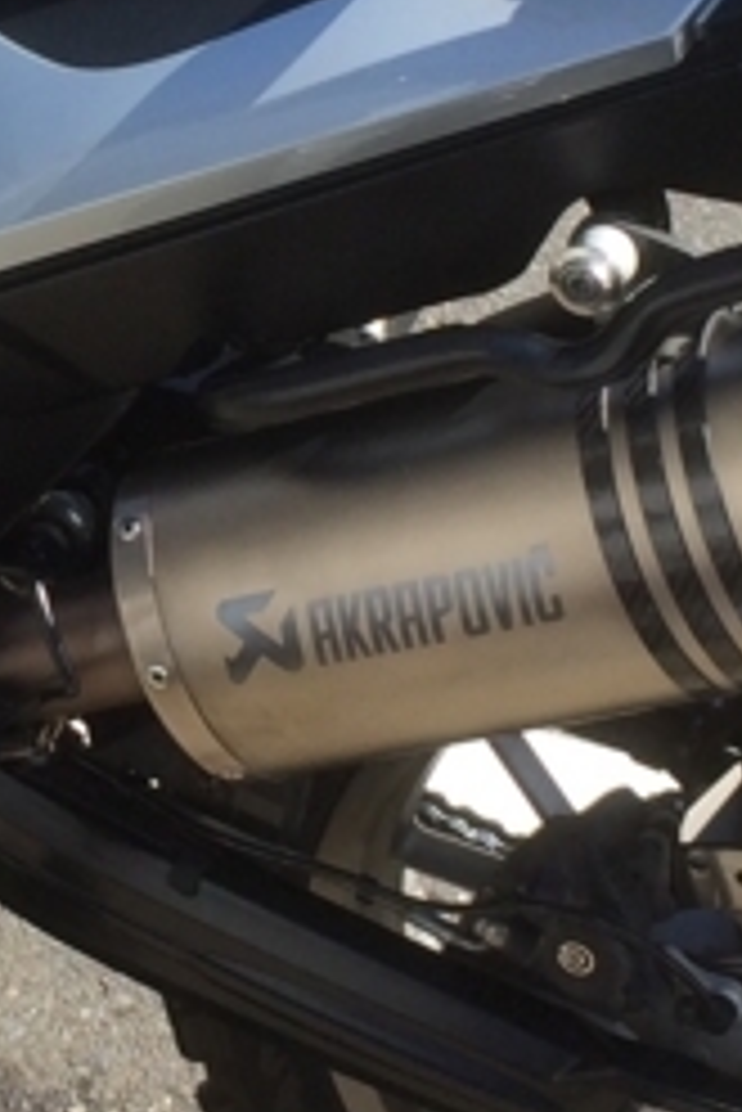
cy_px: 279
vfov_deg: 16.3
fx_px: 3859
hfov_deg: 10.7
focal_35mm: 125
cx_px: -216
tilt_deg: -28.3
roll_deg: +2.0
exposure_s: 1/892
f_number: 2.2
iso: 32
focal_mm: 4.15
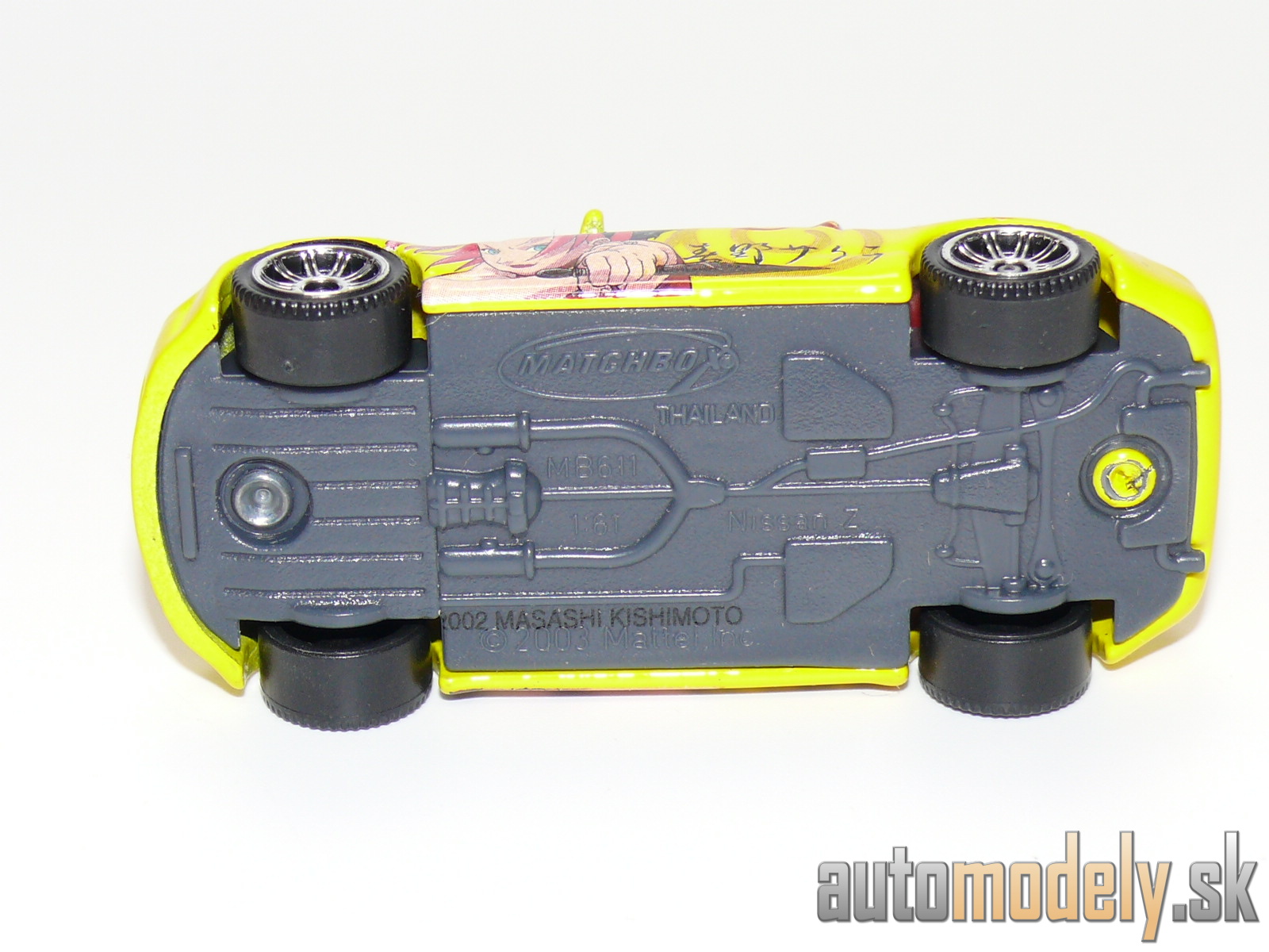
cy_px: 476
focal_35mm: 108
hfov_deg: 18.2
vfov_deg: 13.7
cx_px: 634
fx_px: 3959
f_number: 4
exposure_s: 1/30
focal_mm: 13.8
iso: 100
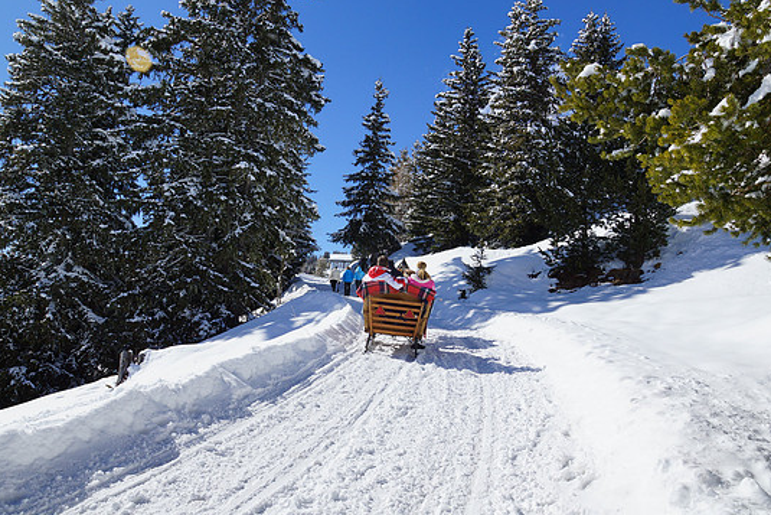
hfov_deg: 69.4
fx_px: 557
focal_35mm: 26
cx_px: 378
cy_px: 275
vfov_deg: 49.5
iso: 100
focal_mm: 16
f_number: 9
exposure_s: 1/500
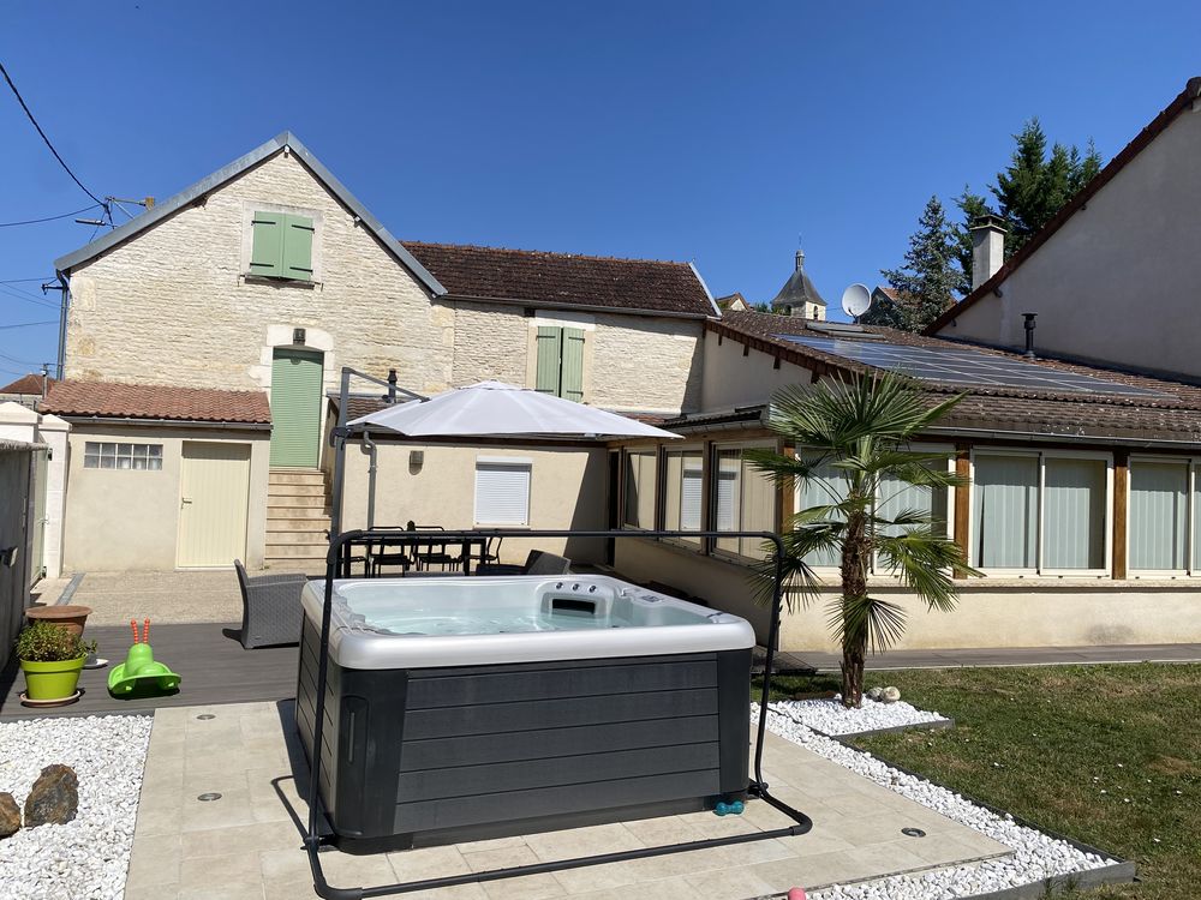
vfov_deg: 53.1
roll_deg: -2.1
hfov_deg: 67.3
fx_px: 902
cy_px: 450
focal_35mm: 26
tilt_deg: +0.6
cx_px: 600
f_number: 1.8
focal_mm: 4.25
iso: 32
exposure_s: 1/6061
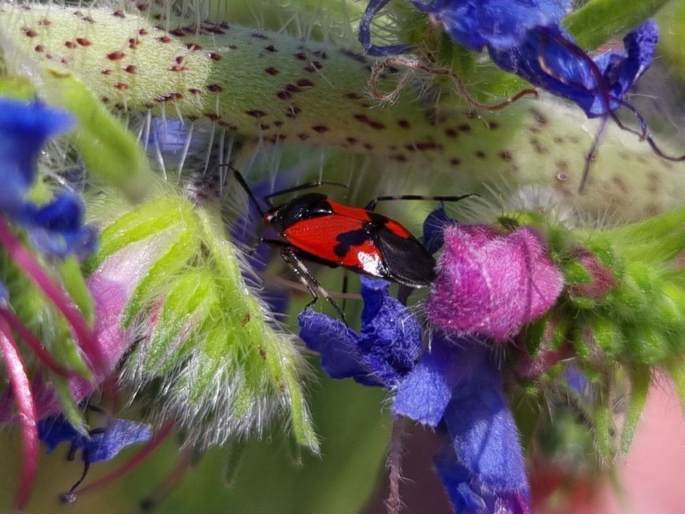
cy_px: 257
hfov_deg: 67.3
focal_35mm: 26
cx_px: 342
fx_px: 515
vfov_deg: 53.1
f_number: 1.8
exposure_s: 1/2000
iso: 50
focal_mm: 5.4
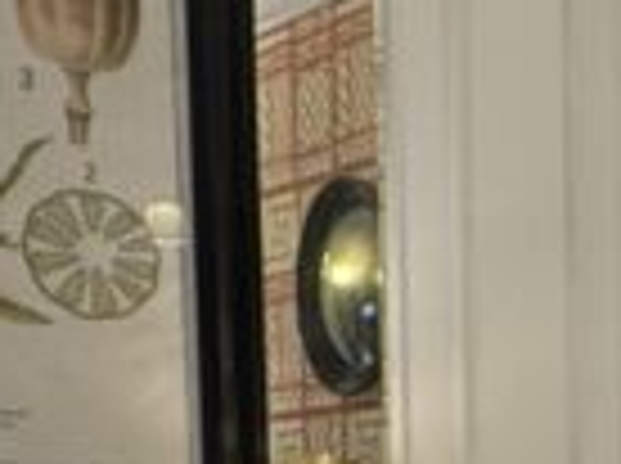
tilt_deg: -4.8
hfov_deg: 16.2
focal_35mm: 104
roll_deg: -0.3
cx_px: 1098
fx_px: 1862
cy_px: 757
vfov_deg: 13.2
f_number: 2.2
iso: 200
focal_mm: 2.22
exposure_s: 1/50
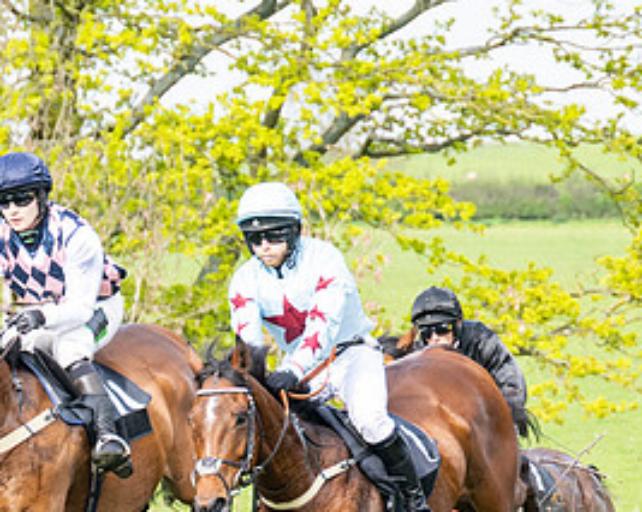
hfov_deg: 5.1
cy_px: 402
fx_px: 7212
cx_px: 330
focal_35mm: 380
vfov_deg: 4.1
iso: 400
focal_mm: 98
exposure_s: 1/1600
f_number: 4
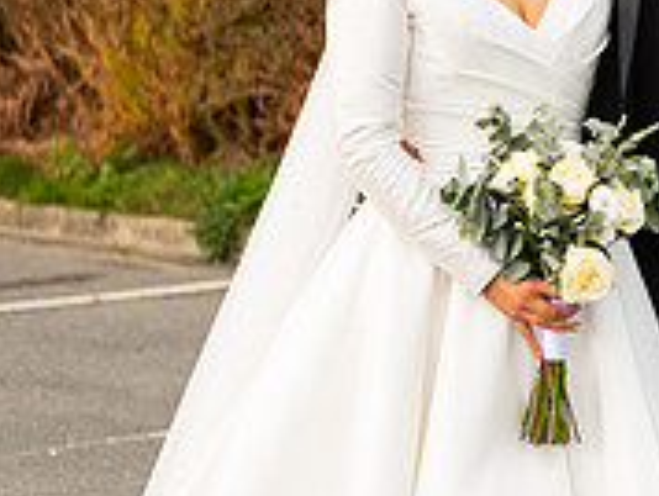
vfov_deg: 6.8
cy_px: 43
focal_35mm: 219
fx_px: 4175
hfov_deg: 8.9
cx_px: 763
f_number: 3.5
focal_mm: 70
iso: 100
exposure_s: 1/200
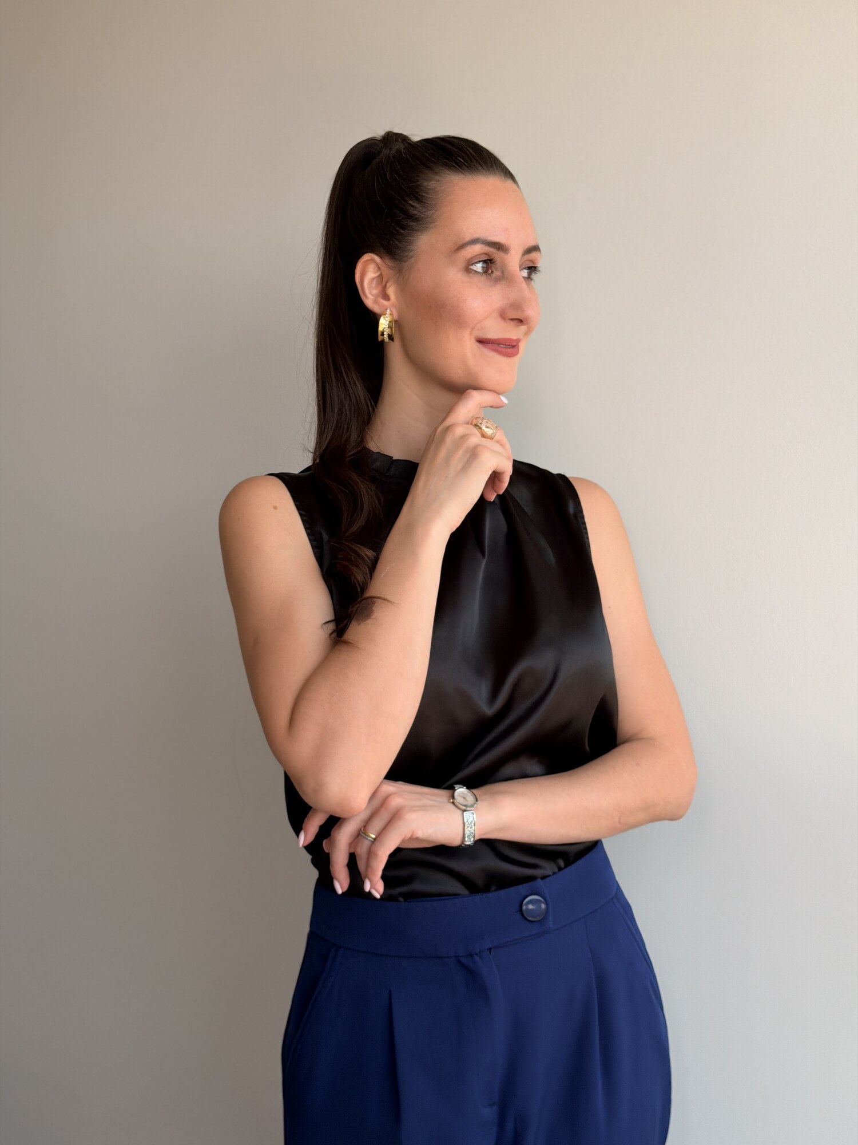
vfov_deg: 39.7
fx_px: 1586
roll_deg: +0.1
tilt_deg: -3.8
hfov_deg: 30.3
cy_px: 572
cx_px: 429
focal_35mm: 48
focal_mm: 6.76
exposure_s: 1/121
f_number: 1.78
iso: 80
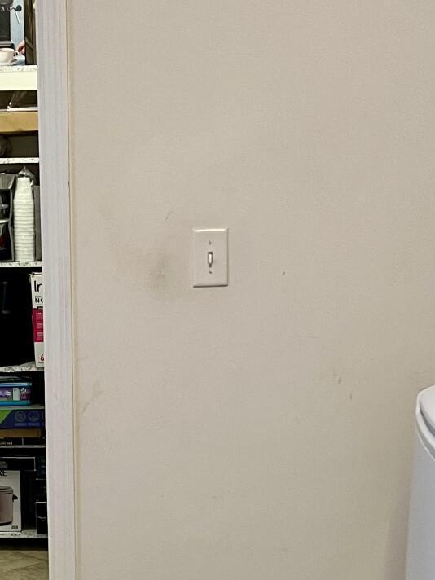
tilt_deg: -15.2
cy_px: 521
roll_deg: +1.7
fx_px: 1223
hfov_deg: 20.0
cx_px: 116
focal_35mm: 73
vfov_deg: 25.8
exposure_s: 1/60
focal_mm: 5.7
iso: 160
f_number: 1.5
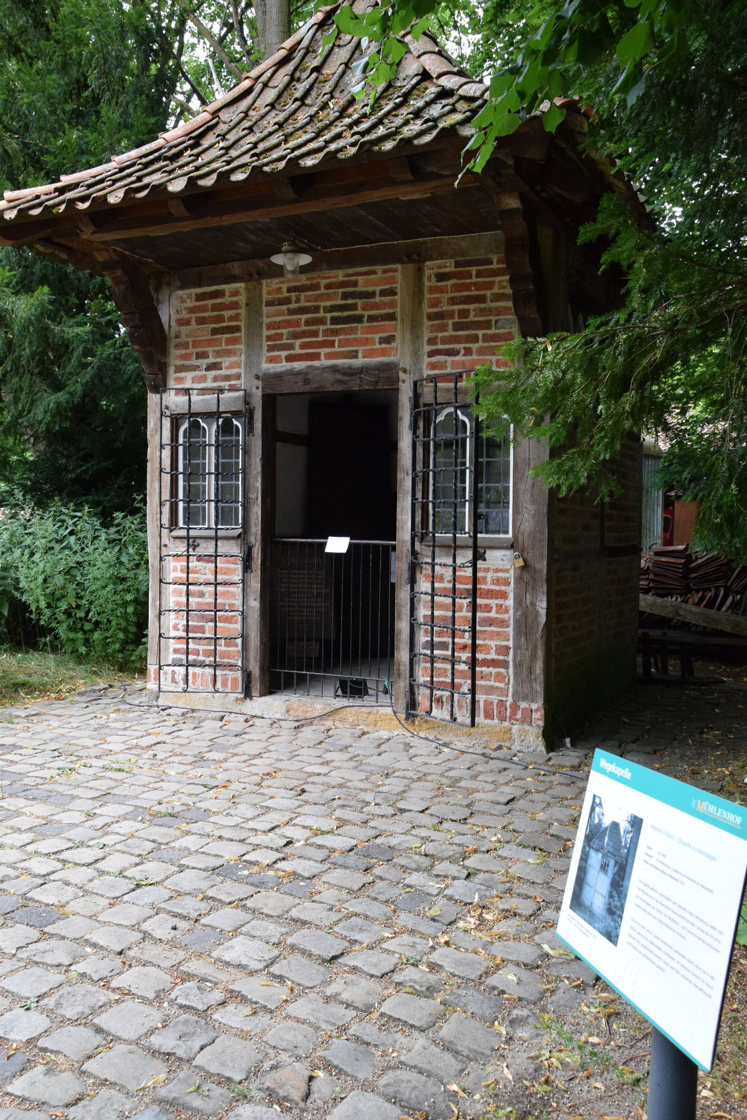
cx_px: 374
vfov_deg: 57.2
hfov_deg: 40.0
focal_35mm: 33
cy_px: 560
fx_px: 1027
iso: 1600
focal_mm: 22
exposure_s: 1/320
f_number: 9
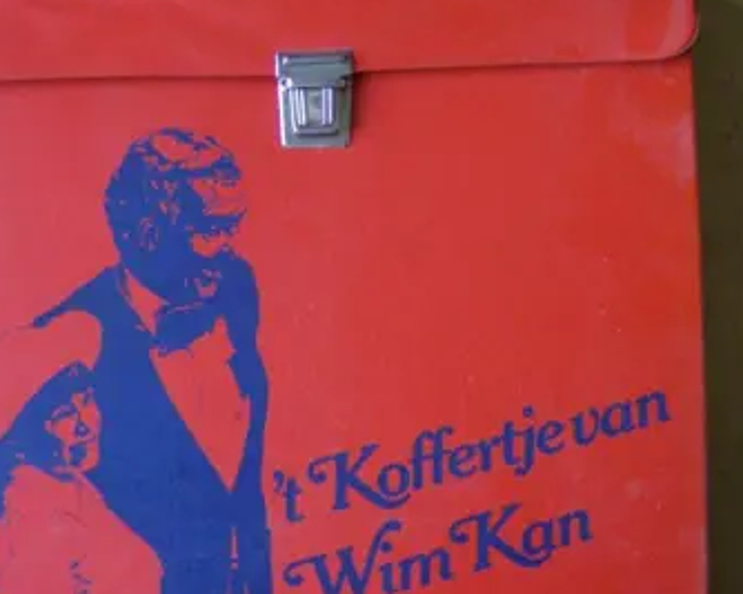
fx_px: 1099
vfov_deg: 30.2
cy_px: 269
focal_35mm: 50
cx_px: 355
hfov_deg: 37.3
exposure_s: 1/27.4
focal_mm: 6
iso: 200
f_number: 2.8
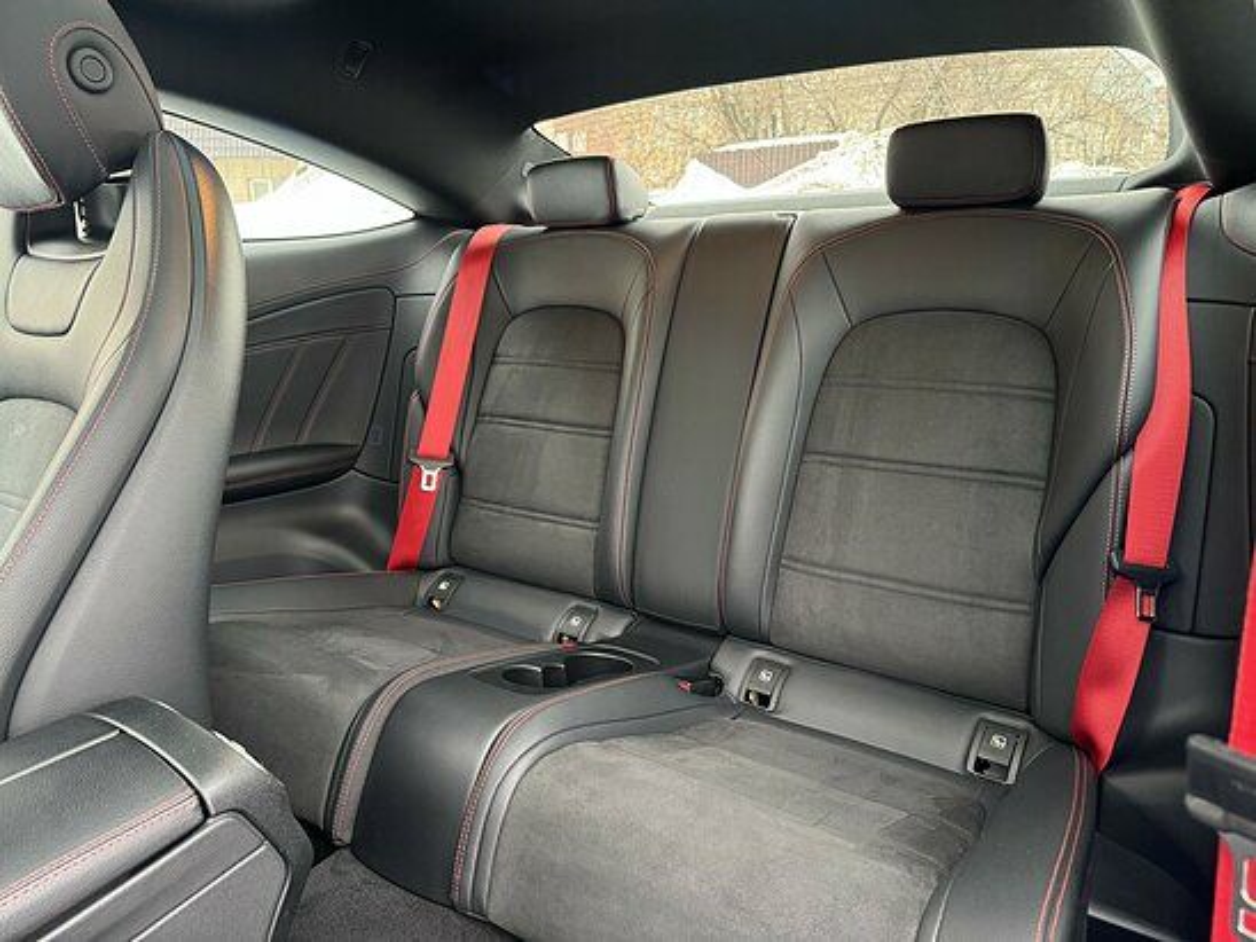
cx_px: 628
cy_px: 471
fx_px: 871
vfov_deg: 56.8
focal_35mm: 24
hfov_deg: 71.6
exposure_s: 1/58
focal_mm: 6.76
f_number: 1.78
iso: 500
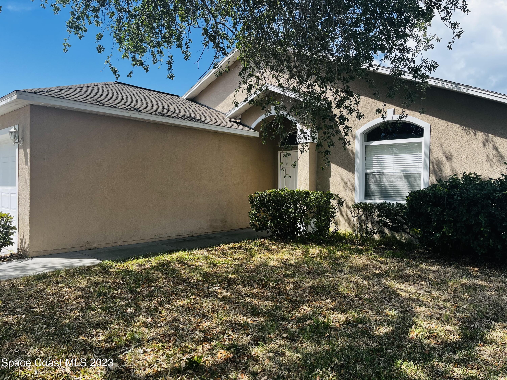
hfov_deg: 67.3
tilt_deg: -0.9
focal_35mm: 26
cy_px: 190
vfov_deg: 53.1
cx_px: 254
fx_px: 381
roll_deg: +0.7
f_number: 1.6
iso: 50
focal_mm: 5.1
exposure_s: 1/1294
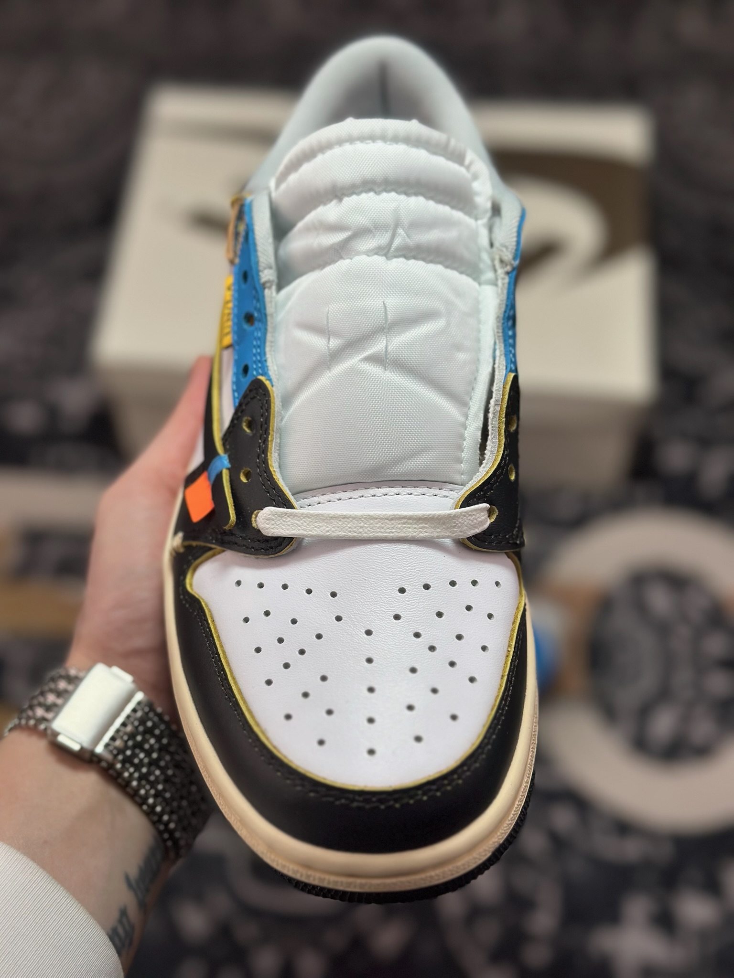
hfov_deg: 30.3
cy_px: 489
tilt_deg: -58.3
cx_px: 367
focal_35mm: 48
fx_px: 1357
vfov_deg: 39.7
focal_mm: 6.86
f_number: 1.78
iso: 80
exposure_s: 1/2114
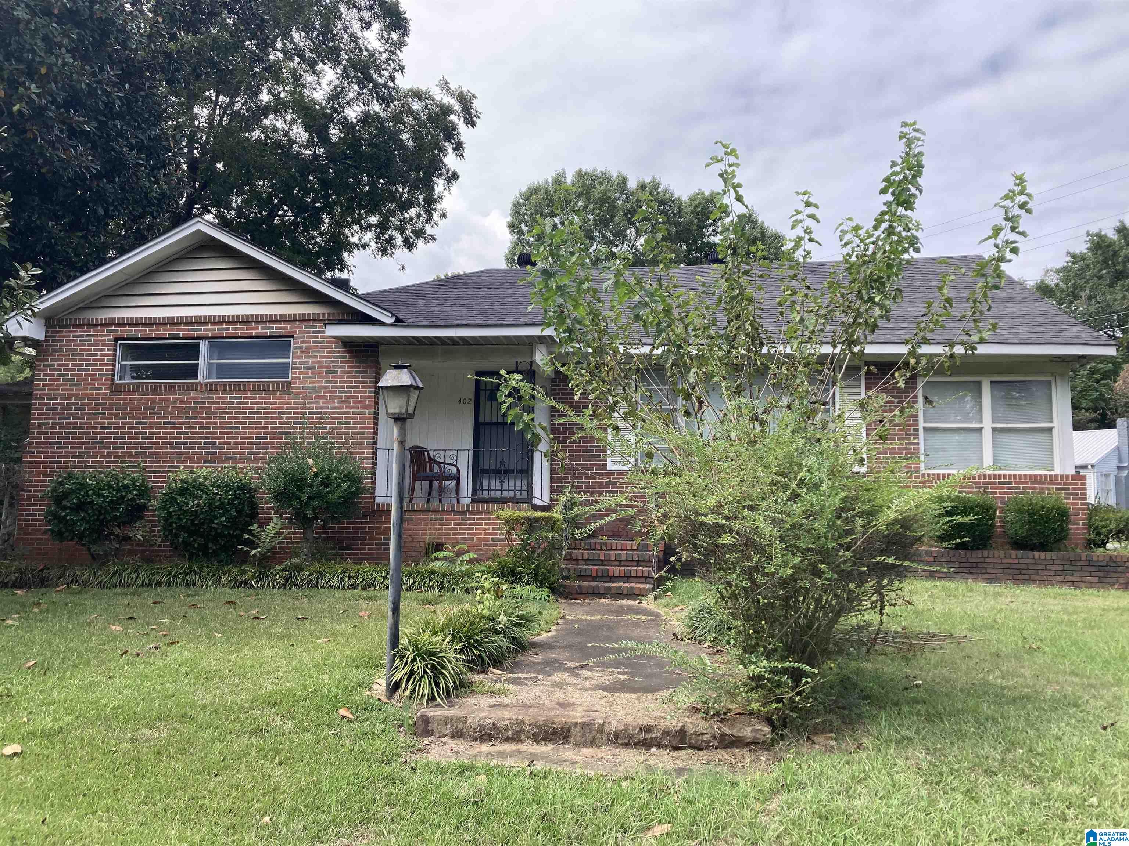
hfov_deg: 63.4
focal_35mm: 28
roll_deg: -0.2
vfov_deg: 49.7
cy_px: 423
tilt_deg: +6.1
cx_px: 564
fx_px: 913
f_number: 1.8
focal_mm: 3.99
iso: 20
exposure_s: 1/1080
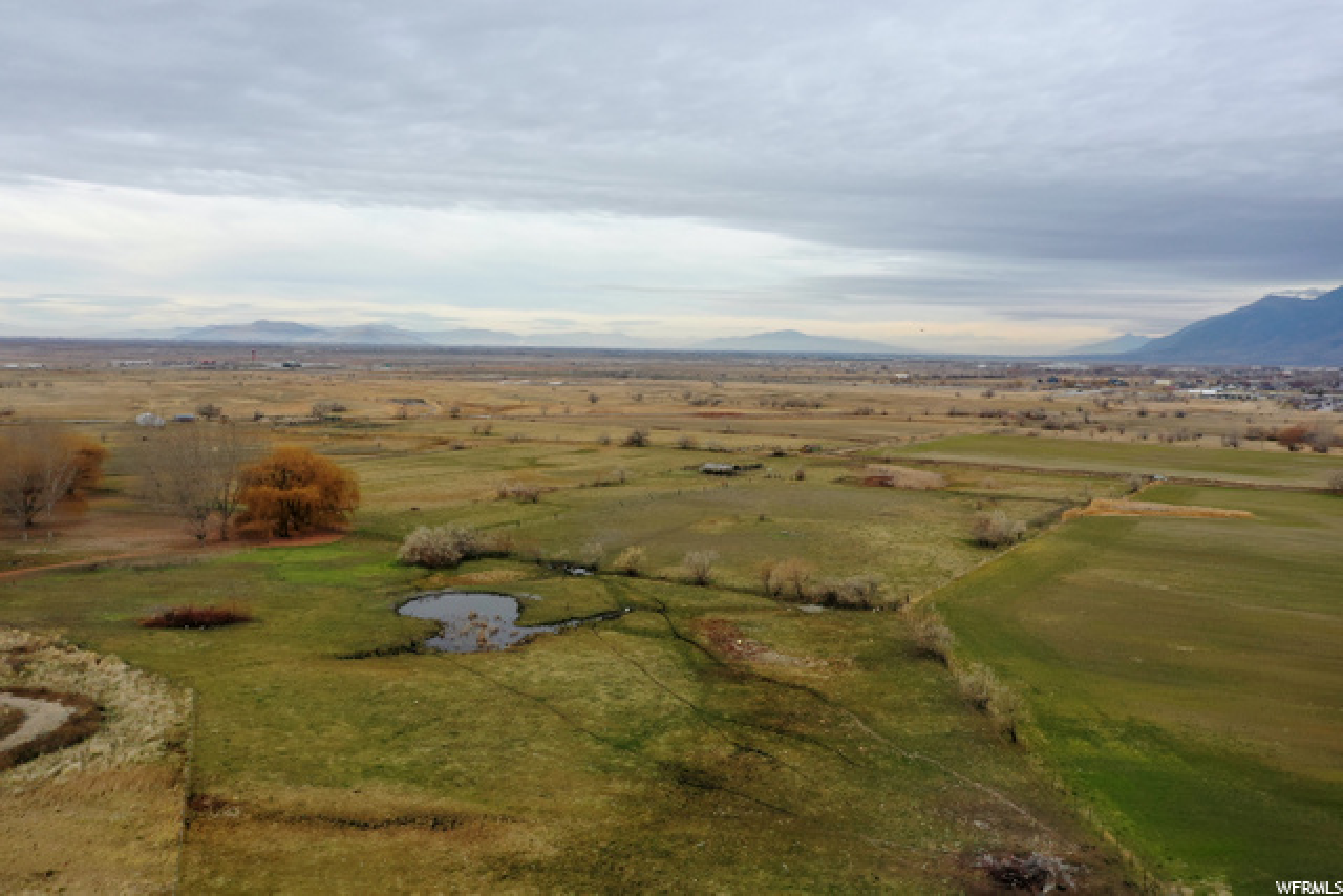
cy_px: 448
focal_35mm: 28
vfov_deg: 46.4
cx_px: 672
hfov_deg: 65.5
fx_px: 1045
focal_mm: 10.26
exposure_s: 1/240
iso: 100
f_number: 5
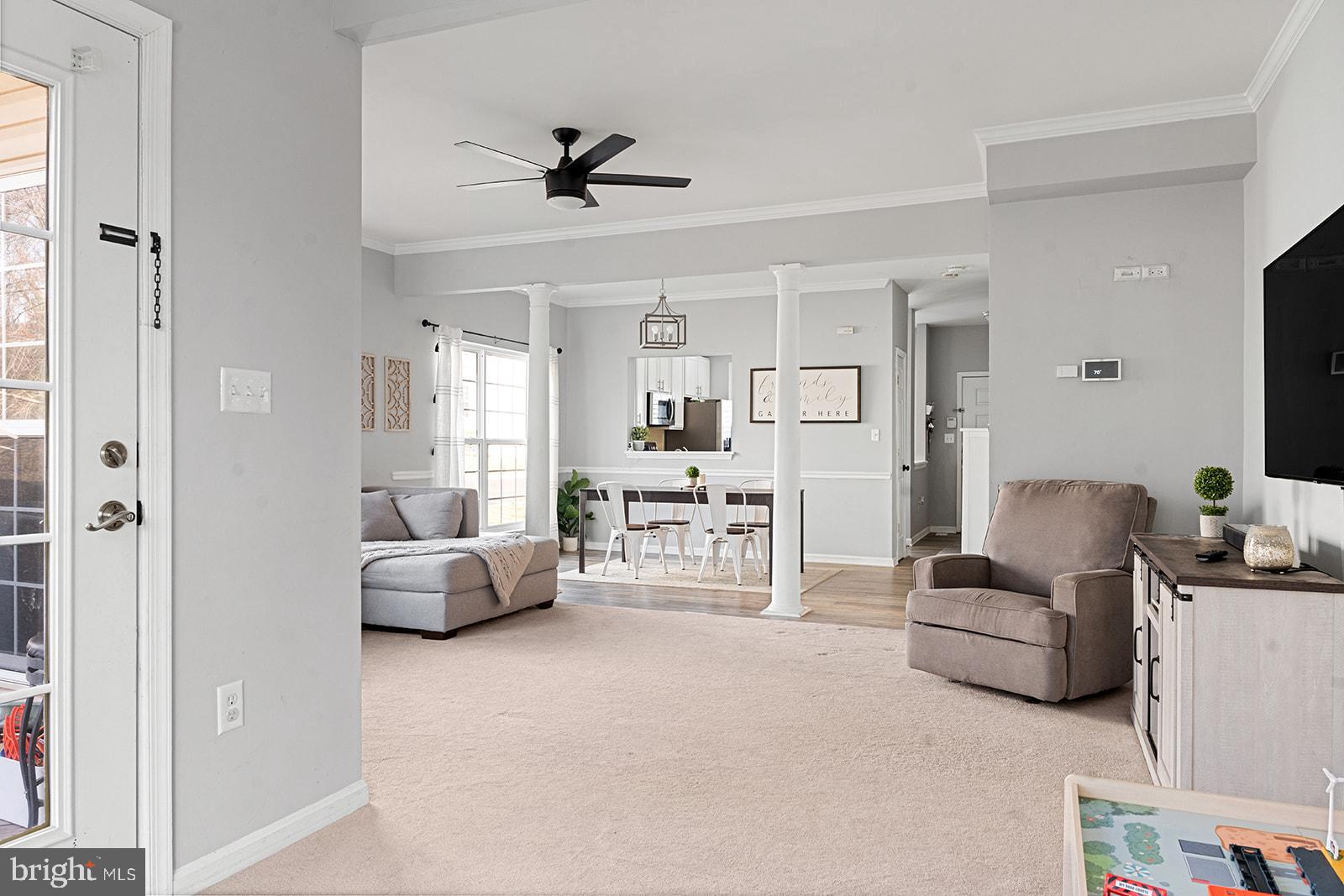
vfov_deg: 53.1
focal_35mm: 24
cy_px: 448
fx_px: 896
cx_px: 672
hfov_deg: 73.7
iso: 800
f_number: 9
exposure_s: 1/13
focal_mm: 24
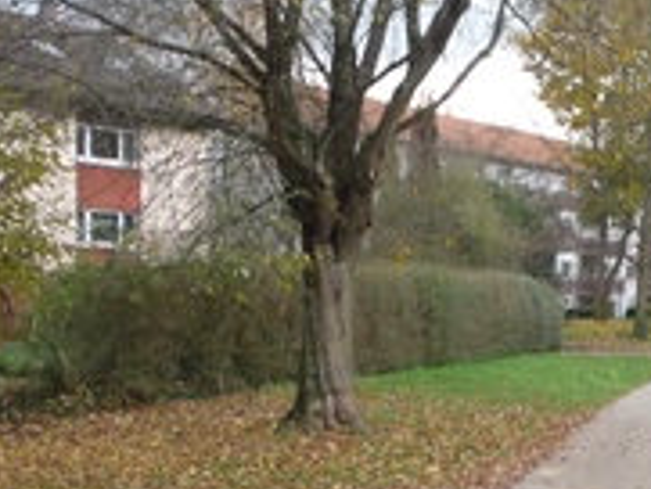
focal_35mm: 85
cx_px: 647
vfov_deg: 17.3
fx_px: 1600
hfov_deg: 22.2
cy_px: 327
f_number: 3.3
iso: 200
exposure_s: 1/125
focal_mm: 5.2
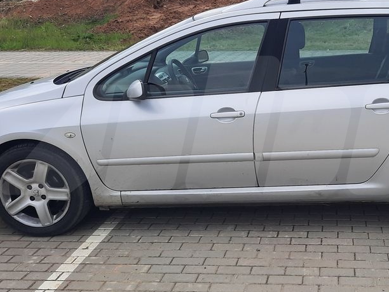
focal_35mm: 49
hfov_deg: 37.8
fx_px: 551
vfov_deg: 29.6
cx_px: 299
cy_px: 126
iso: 32
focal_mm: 4.6
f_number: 2
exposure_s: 1/1074
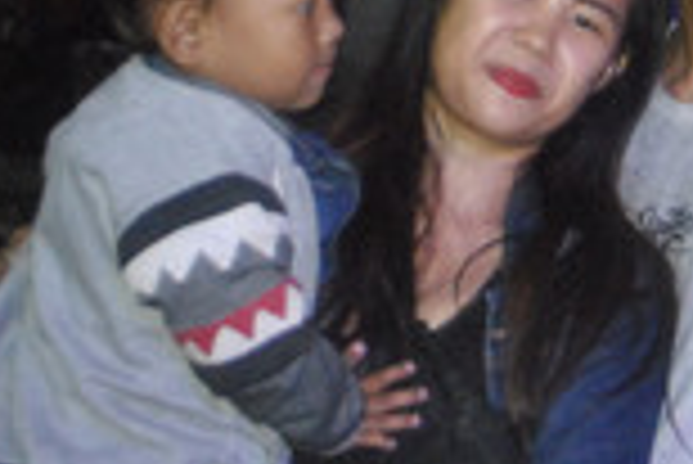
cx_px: 1098
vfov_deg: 11.4
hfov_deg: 15.8
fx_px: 2254
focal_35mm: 117
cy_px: -149
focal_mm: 24
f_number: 4
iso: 1600
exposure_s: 1/25
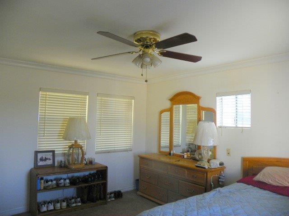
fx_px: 217
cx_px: 144
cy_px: 108
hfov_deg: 67.3
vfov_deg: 53.1
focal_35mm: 26
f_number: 2.8
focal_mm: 4.6
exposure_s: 1/60
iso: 64
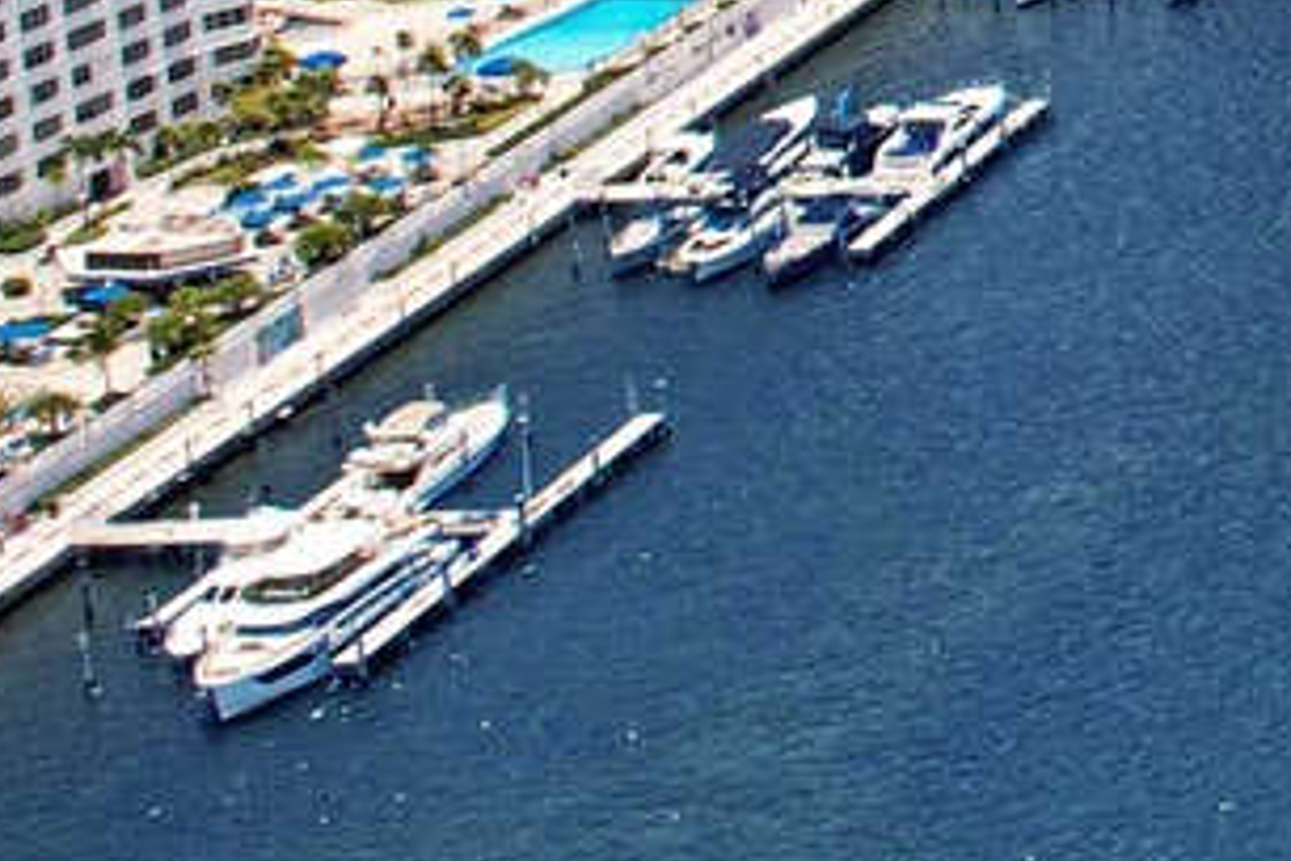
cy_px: -774
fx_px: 4375
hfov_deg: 12.7
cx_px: 3179
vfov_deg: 10.5
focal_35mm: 122
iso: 100
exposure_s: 1/640
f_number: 2.8
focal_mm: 8.38
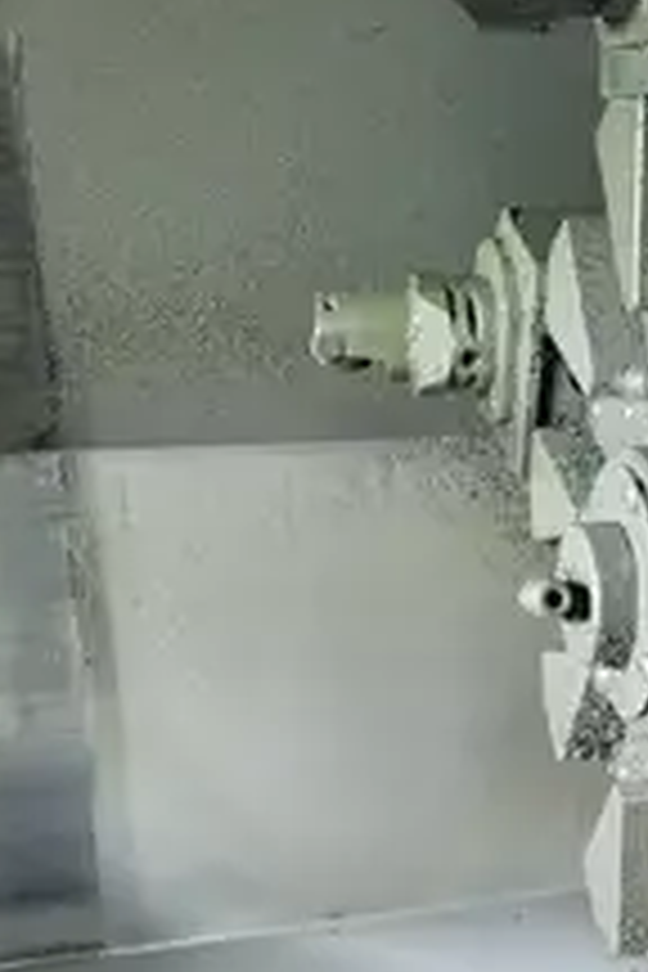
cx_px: 594
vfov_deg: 39.0
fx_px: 1350
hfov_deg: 26.0
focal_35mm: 50
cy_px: 670
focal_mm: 5.4
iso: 160
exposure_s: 1/40
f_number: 1.8
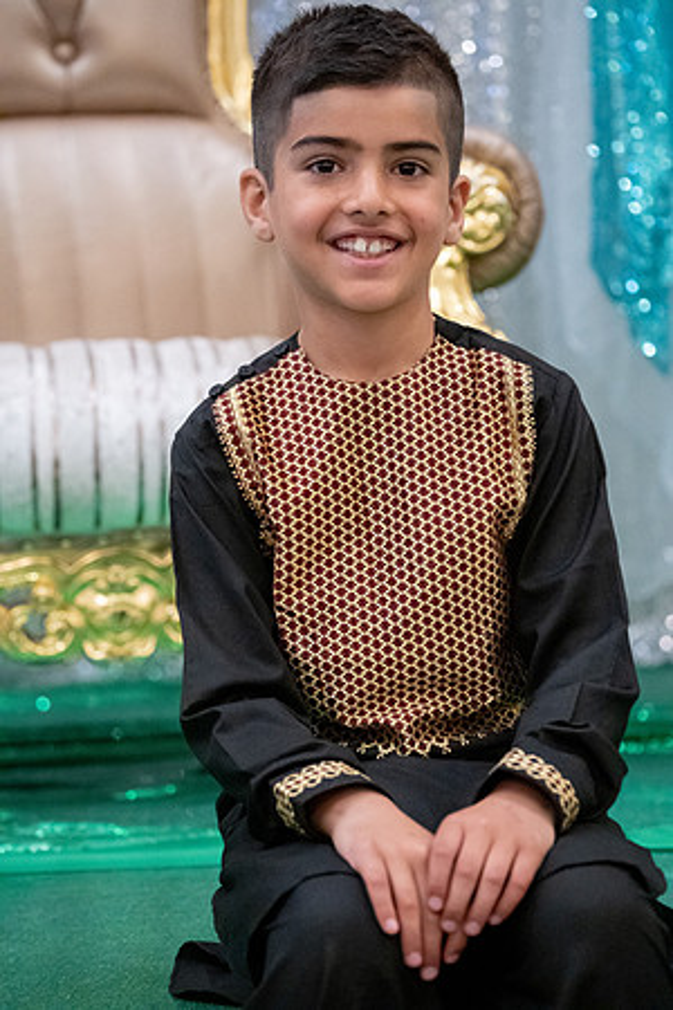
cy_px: 505
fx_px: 2972
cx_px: 336
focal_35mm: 106
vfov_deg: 19.3
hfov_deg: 12.9
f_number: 4
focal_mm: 106
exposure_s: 1/160
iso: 16000
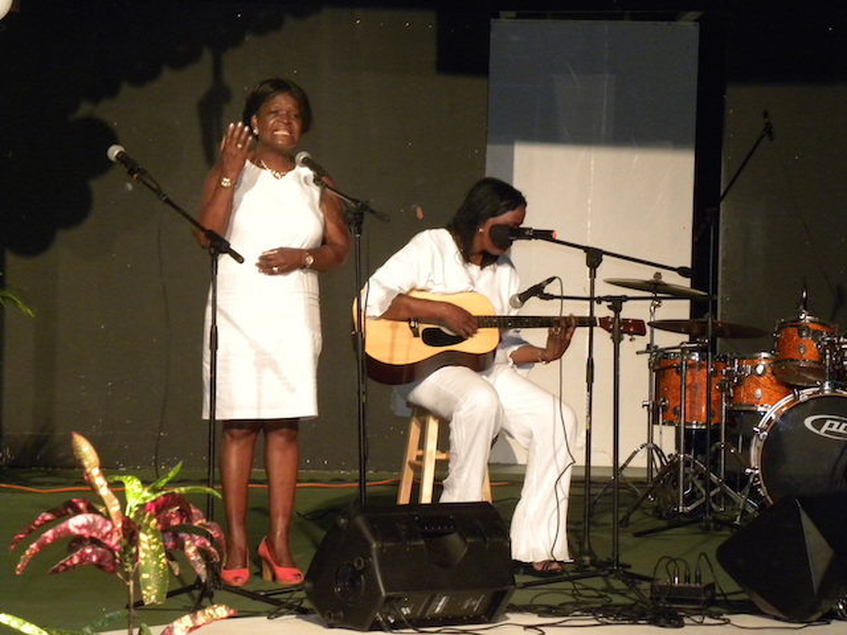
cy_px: 318
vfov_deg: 10.3
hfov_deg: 13.7
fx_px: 3523
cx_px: 424
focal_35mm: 144
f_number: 5
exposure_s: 1/30
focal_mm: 25.7
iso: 462
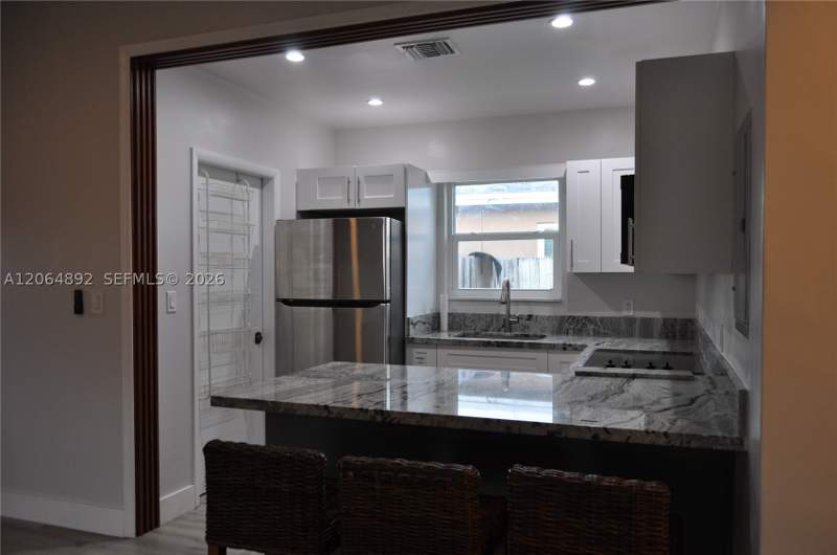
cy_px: 278
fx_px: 626
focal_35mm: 27
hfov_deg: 67.5
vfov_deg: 47.7
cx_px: 418
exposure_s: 1/80
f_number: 4.5
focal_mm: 18
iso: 400
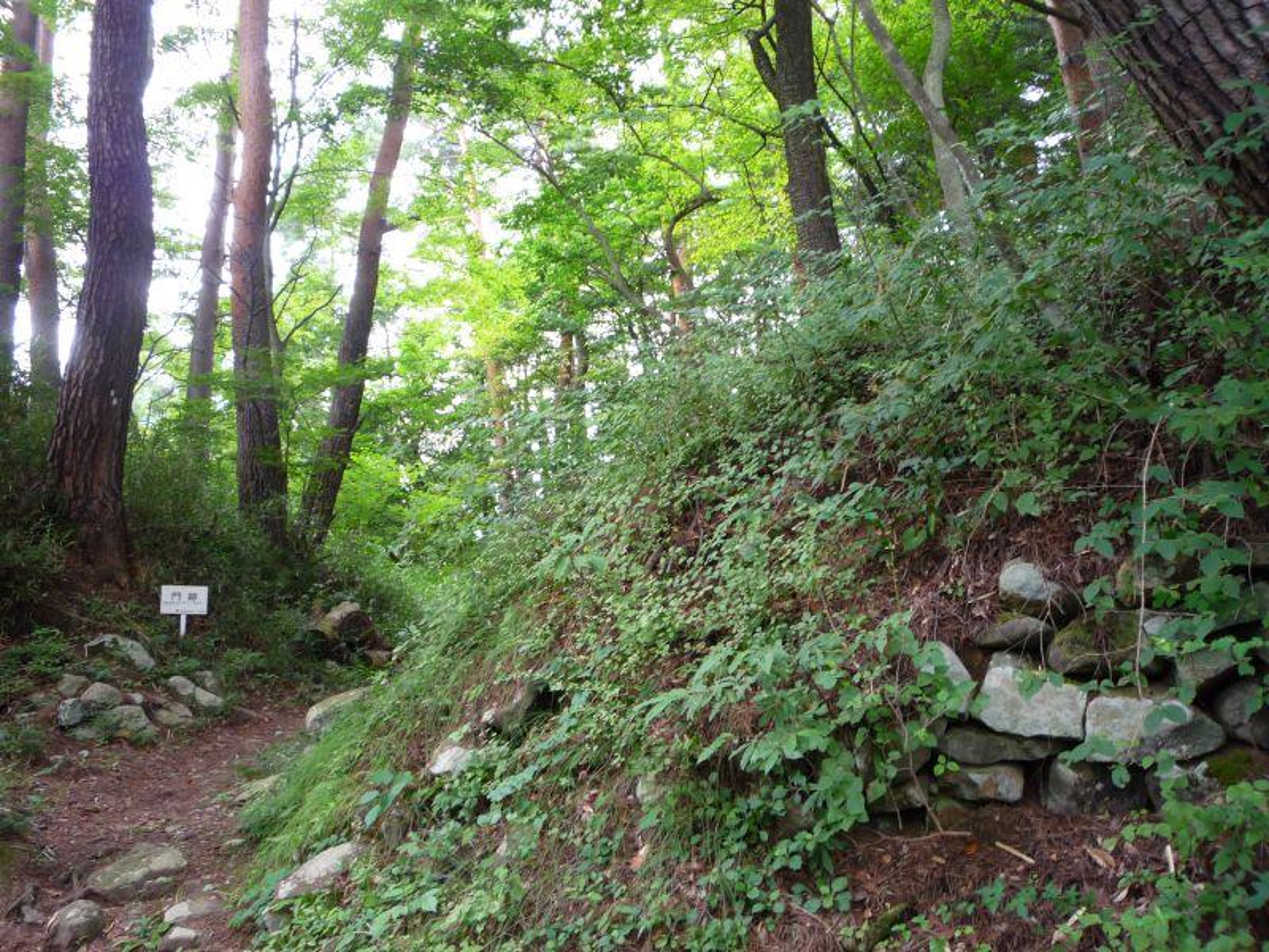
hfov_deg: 60.0
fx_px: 1100
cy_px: 476
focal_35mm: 30
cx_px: 634
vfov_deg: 46.8
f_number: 3.3
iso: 160
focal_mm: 5.2
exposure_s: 1/30
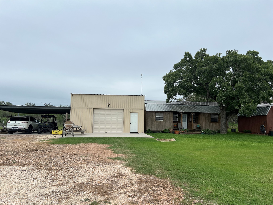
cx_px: 136
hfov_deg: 67.3
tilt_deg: +4.5
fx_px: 205
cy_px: 102
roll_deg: -0.2
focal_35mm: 26
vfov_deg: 53.1
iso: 50
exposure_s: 1/1575
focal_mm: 5.7
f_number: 1.5
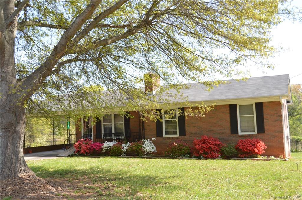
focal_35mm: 42
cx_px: 151
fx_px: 352
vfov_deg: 31.8
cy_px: 100
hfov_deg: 46.5
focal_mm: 28
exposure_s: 1/200
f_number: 6.3
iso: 200
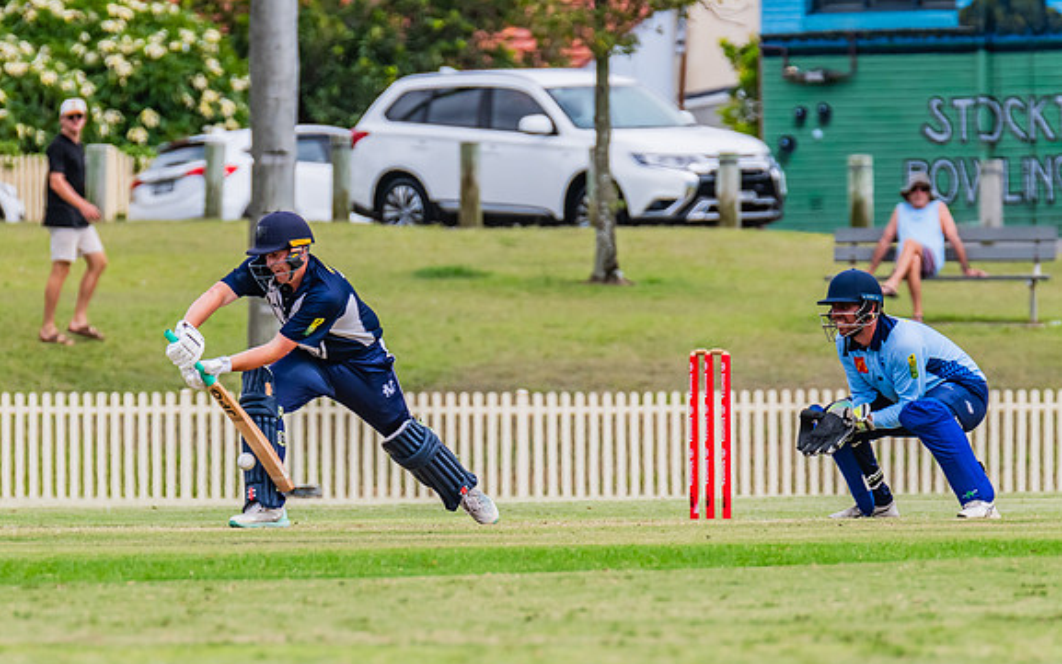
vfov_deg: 2.2
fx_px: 17429
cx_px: 434
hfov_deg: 3.5
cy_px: 337
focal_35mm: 602
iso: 800
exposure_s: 1/2000
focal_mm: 460
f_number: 8
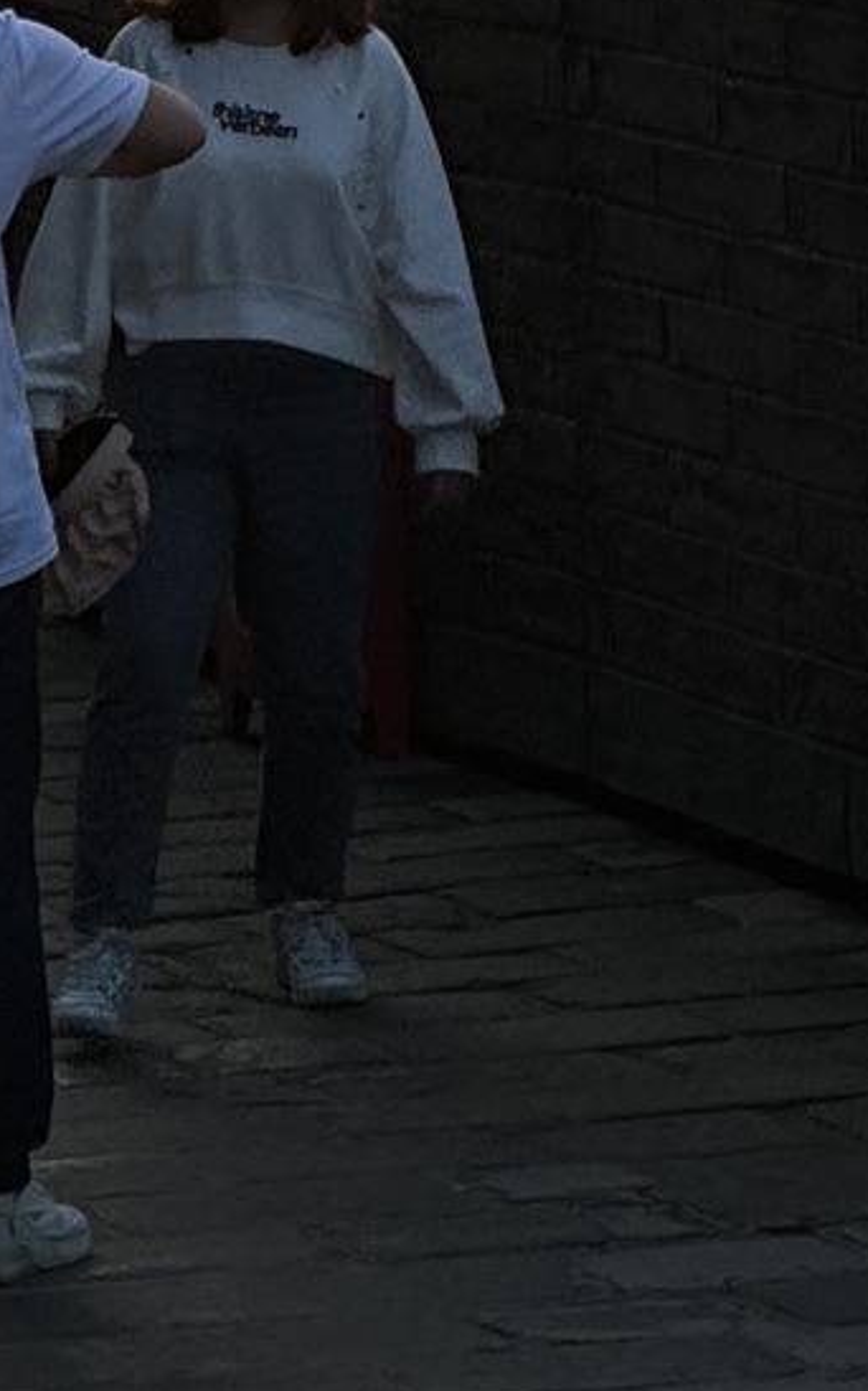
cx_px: -195
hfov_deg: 4.4
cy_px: -1053
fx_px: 11291
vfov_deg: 6.9
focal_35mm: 298
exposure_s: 1/373
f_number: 2.8
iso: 32
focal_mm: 9
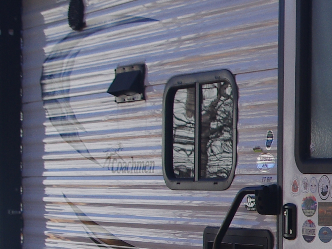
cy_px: 268
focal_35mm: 147
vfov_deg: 10.0
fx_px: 1410
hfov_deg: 12.3
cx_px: 588
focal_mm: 23.13
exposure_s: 1/320
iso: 200
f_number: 7.1
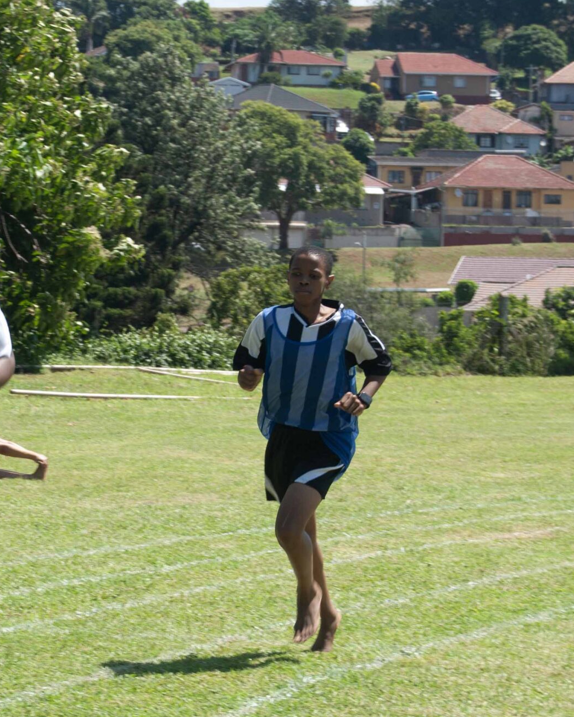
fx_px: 3226
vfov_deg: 12.7
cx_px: 37
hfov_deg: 10.1
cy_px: 356
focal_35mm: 152
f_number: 6.3
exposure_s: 1/160
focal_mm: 55
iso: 100
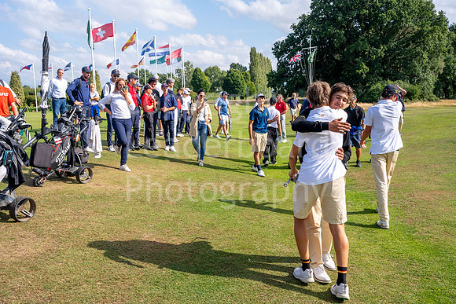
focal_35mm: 32
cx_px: 228
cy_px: 152
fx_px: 399
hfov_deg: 59.5
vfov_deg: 41.7
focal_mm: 31.5
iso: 250
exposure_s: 1/1000
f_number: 6.3
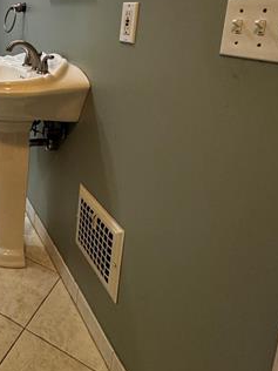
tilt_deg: -10.4
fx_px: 364
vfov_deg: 50.9
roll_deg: +0.0
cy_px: 77
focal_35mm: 34
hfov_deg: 35.3
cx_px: -34
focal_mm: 2.22
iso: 160
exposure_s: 1/60
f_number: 2.2
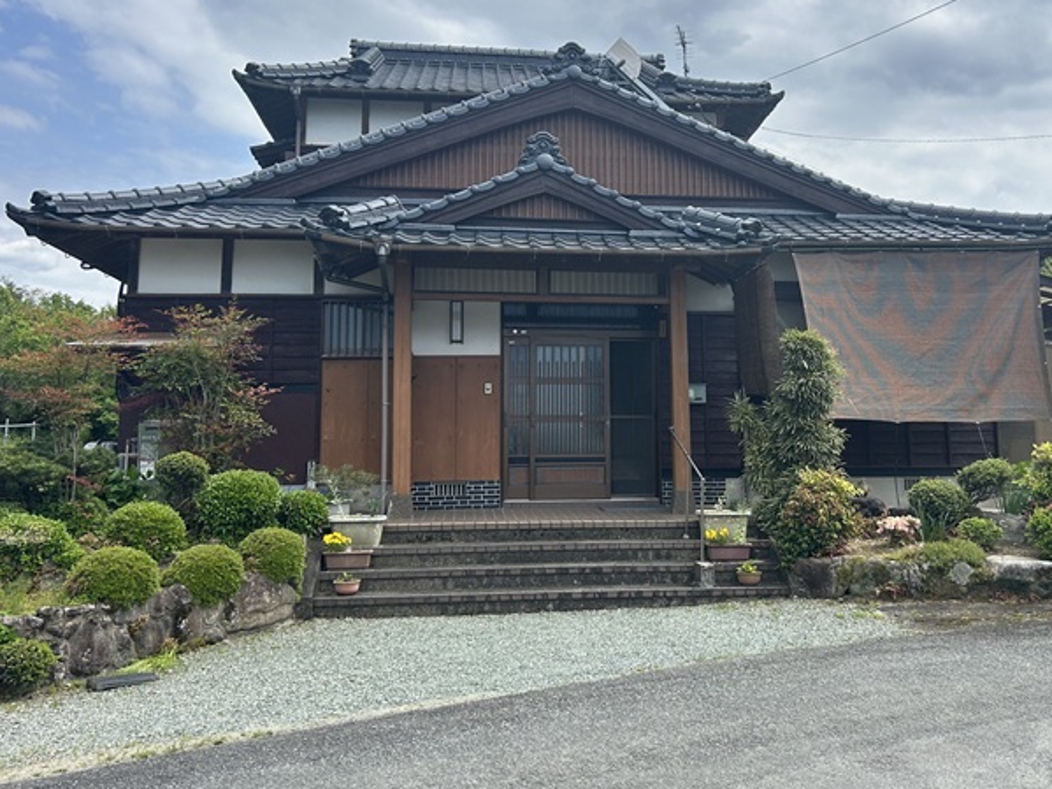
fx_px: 1063
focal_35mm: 35
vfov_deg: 40.5
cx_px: 608
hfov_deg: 52.4
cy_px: 315
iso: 50
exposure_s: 1/4831
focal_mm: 5.7
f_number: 1.5
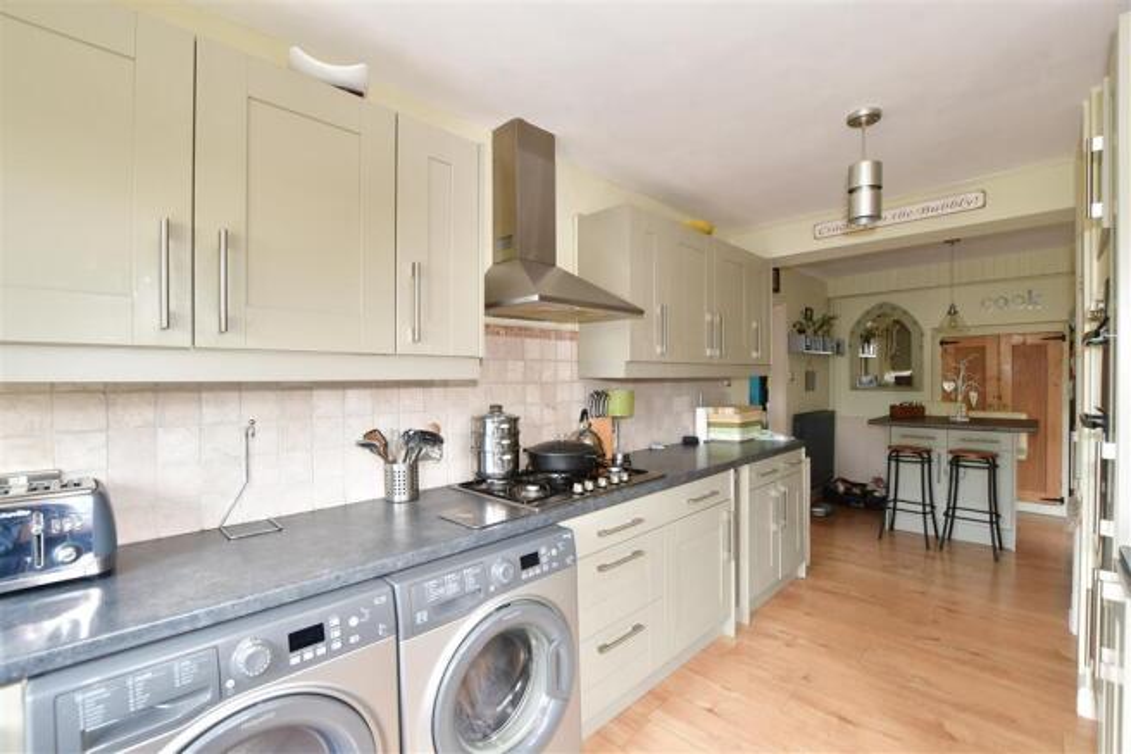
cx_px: 566
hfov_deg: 100.4
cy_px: 377
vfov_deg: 77.3
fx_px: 471
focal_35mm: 15
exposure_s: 1/2.5
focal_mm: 10
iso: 200
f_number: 8
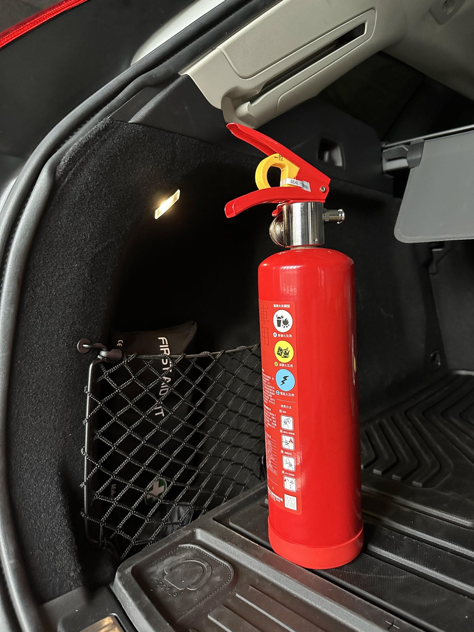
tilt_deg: -6.6
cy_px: 316
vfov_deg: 71.6
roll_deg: -2.3
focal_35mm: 24
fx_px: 438
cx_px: 237
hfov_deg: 56.8
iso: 1000
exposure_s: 1/54
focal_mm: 6.86
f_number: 1.78
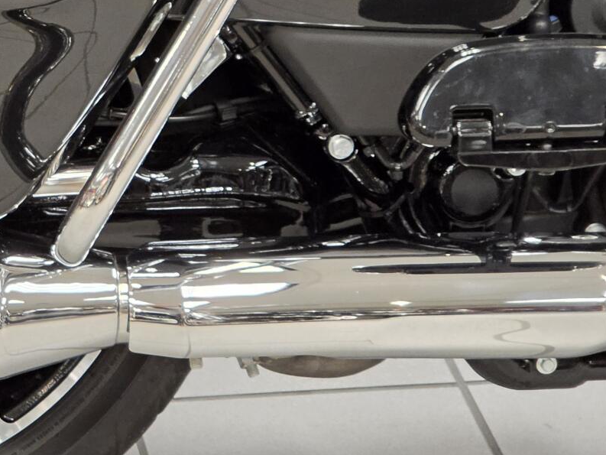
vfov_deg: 8.5
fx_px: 3047
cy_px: 8
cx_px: -70
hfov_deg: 11.2
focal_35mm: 174
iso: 250
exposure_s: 1/40
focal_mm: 7
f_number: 2.4
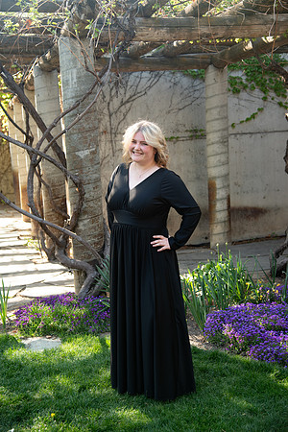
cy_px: 216
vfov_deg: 39.6
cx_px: 144
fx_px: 600
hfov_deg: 27.0
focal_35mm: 50
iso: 250
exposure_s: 1/125
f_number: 4
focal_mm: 50
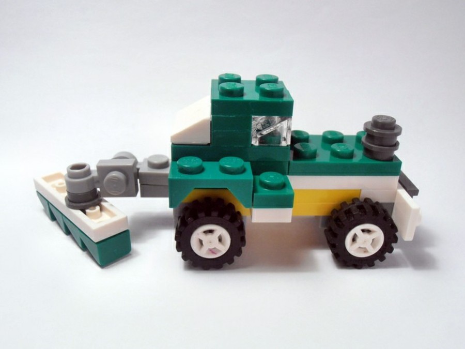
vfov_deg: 38.7
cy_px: 174
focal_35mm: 37
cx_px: 232
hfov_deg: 50.1
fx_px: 497
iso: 80
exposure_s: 1/60
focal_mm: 6.61
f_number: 3.9
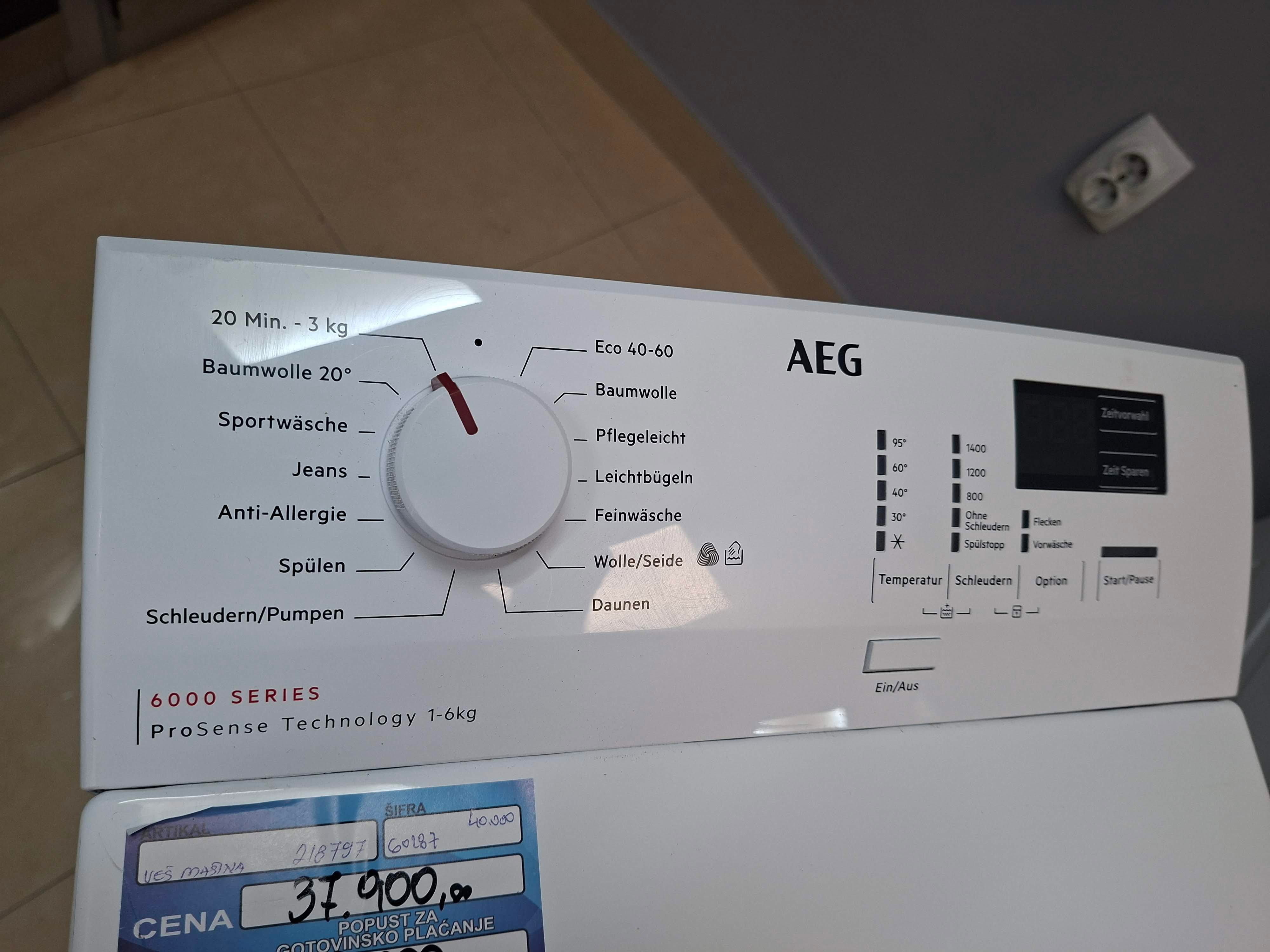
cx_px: 635
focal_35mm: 23
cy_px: 476
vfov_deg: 58.9
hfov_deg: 73.9
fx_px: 844
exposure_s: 1/100
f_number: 1.8
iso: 125
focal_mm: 5.54
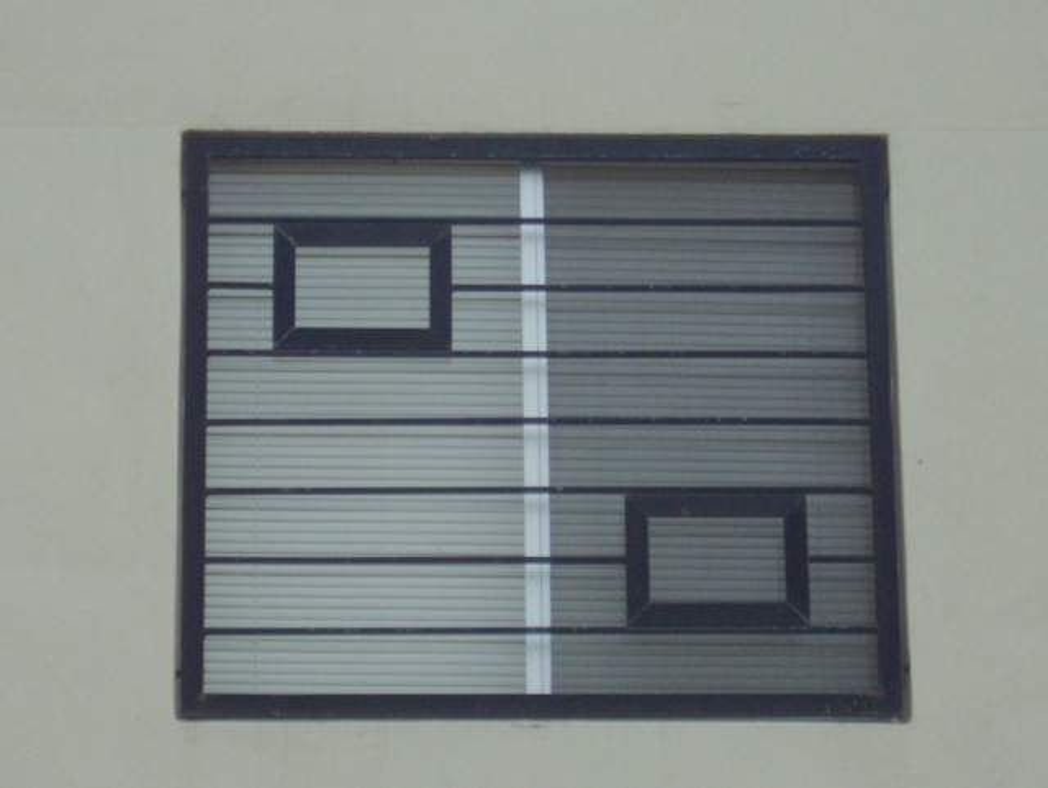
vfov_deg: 15.1
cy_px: 394
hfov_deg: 20.0
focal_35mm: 98
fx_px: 2969
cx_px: 524
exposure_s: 1/160
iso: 100
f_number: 5.5
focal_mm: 17.6
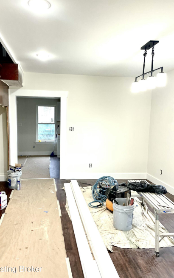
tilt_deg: -5.8
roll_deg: -1.8
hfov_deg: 44.4
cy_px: 140
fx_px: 212
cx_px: 74
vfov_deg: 66.5
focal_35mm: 28
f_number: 1.6
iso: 125
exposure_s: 1/120
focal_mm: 4.2
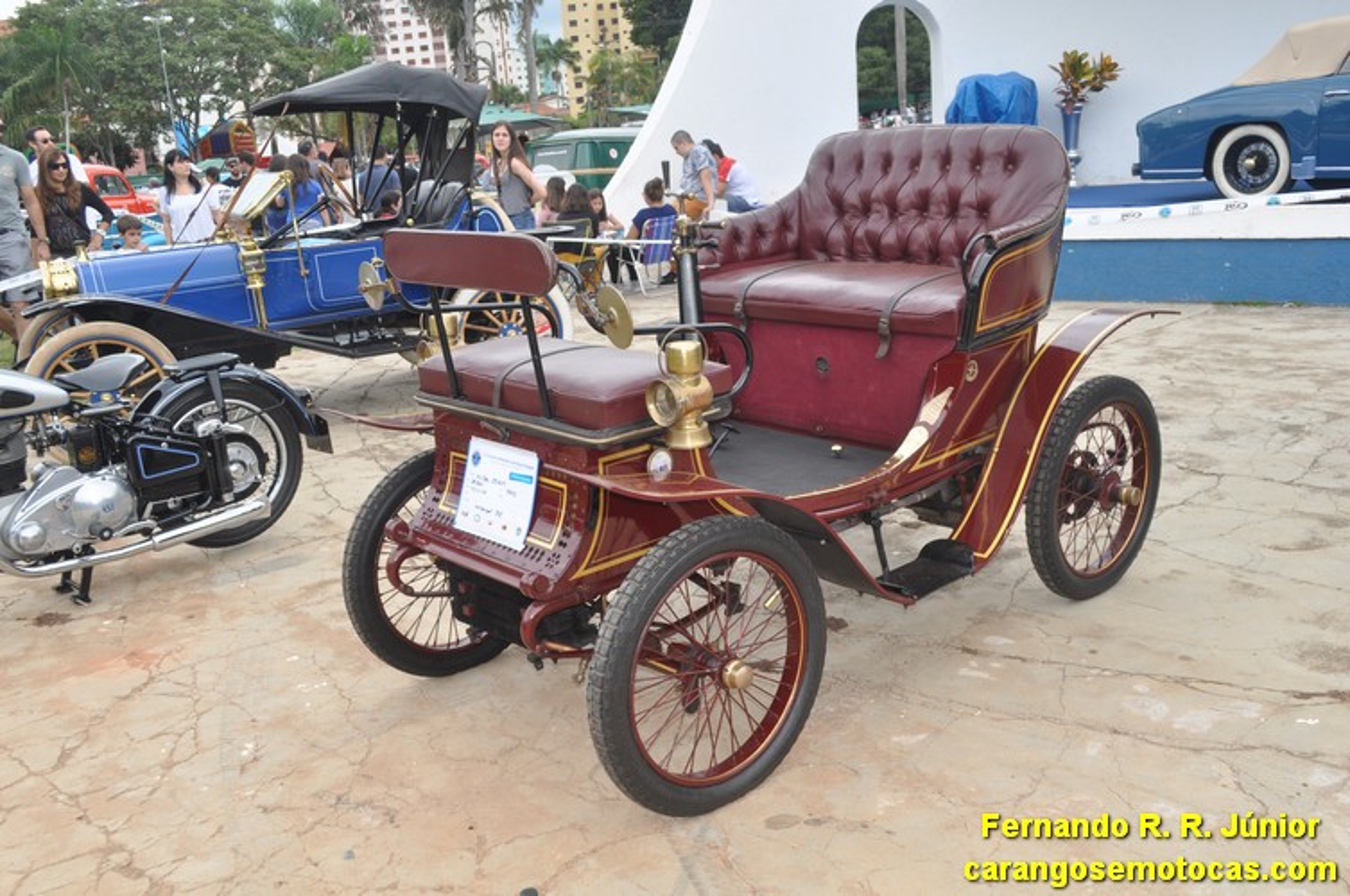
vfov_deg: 39.9
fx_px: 1236
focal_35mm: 33
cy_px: 448
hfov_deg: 57.3
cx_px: 675
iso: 200
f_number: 8
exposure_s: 1/200
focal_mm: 22
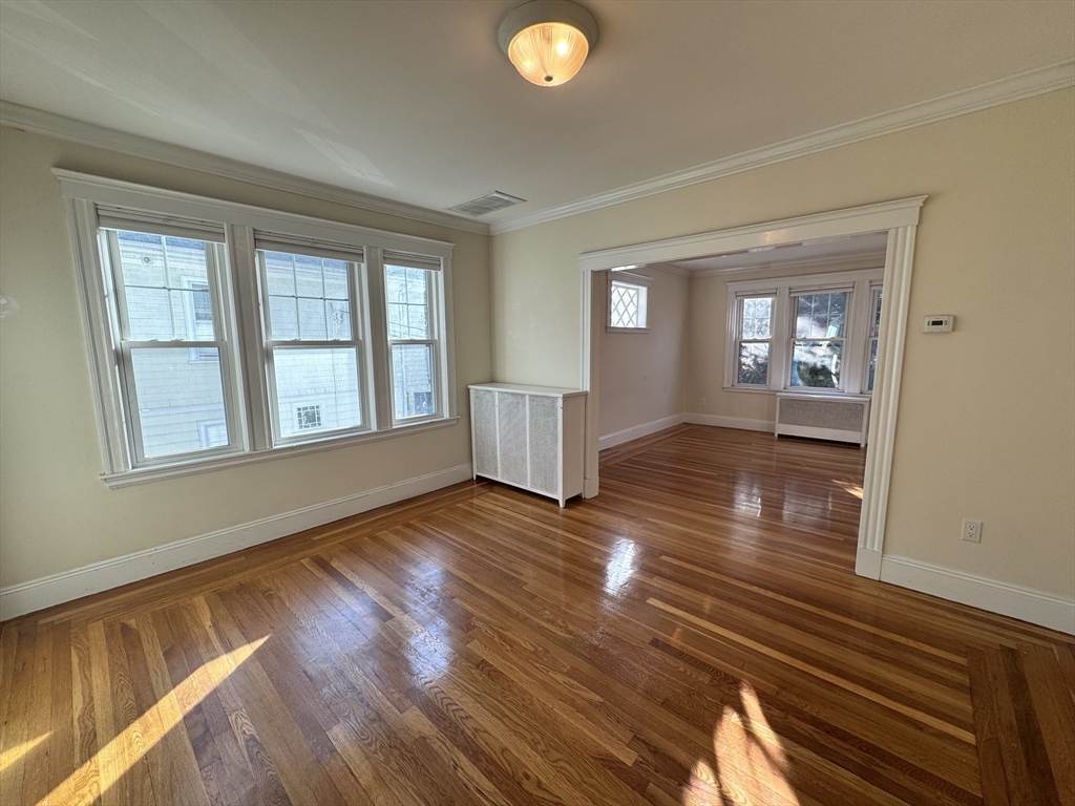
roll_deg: +0.8
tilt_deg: -8.0
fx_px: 435
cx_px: 538
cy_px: 403
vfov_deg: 85.7
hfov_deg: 102.1
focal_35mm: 14
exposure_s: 1/120
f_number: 2.2
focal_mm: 2.22
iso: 40
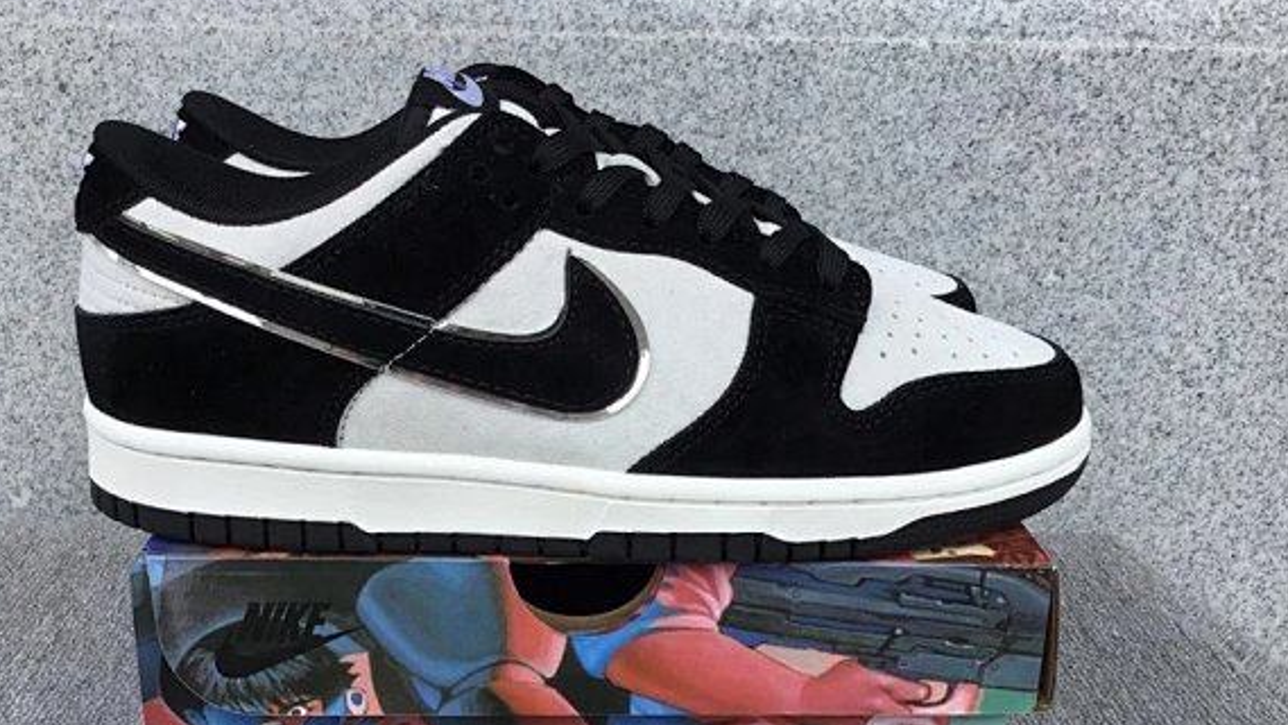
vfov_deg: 30.8
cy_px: 508
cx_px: 568
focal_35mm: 38
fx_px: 1298
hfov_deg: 52.7
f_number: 2.4
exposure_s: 1/445
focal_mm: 3.3
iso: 25
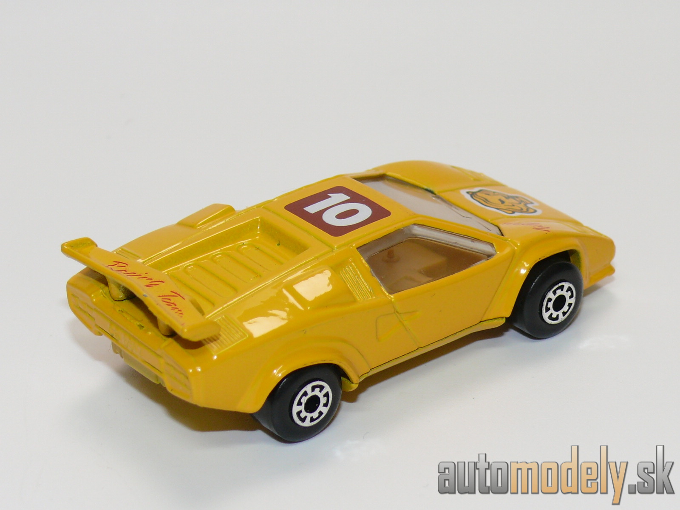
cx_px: 340
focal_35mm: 102
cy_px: 255
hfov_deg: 19.3
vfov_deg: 14.5
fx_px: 2004
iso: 100
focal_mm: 13.3
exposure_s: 1/30
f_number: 4
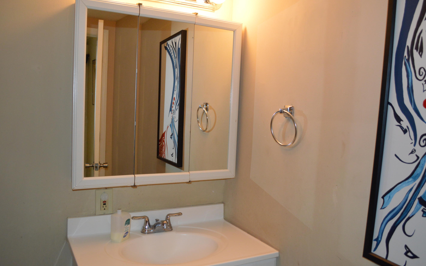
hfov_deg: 64.6
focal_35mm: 29
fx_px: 337
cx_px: 218
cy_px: 127
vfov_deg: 43.1
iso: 900
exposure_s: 1/60
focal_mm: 18
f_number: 3.5
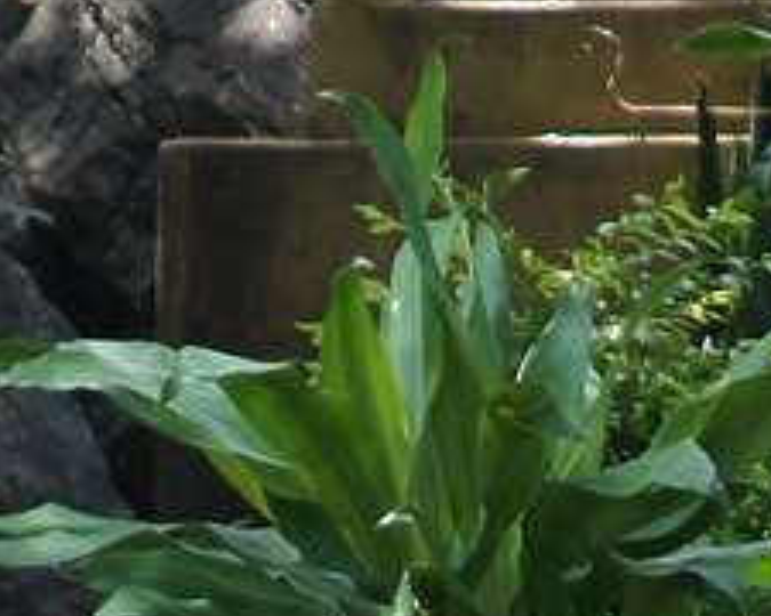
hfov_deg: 2.0
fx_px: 21866
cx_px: 1364
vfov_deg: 1.6
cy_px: 2202
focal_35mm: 958
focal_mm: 75
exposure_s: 1/125
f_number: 4.5
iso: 160
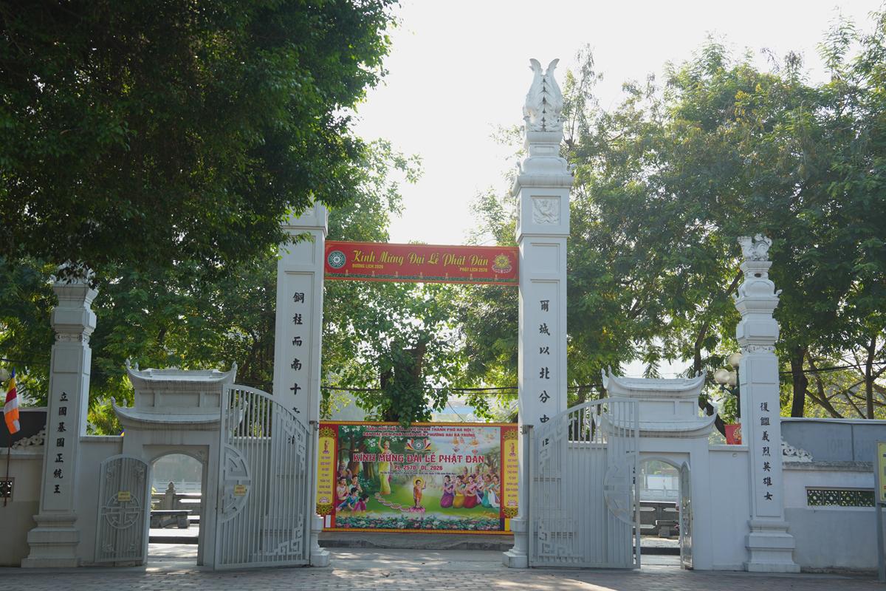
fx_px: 1230
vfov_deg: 27.0
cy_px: 296
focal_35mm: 50
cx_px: 443
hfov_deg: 39.6
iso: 125
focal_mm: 50
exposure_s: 1/400
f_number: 2.8
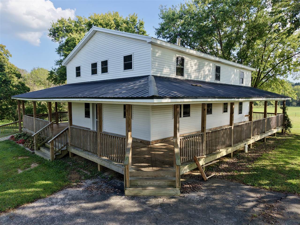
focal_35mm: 24
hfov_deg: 71.6
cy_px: 112
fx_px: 208
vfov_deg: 56.8
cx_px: 150
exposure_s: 1/800
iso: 100
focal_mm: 8.67
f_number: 1.8
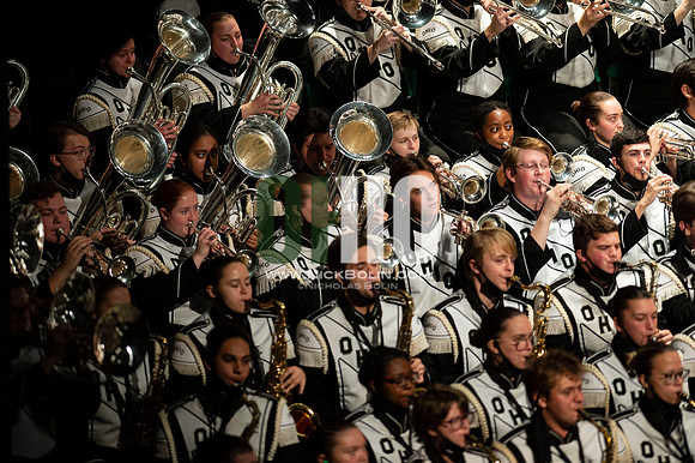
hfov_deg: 6.9
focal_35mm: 300
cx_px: 348
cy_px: 232
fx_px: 5788
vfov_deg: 4.6
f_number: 2.8
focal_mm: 300
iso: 3200
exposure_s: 1/500
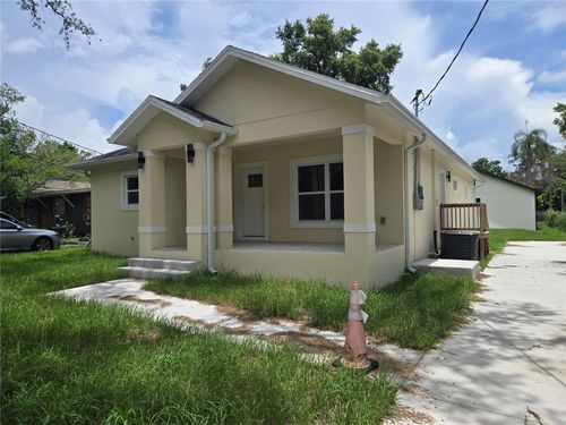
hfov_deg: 73.9
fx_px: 376
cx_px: 283
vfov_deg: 58.9
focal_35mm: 23
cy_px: 212
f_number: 1.8
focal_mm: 5.4
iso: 25
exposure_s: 1/2252
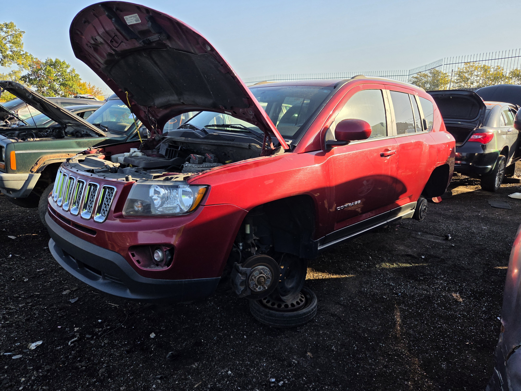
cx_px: 260
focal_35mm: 23
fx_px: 346
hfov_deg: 73.9
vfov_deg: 58.9
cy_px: 196
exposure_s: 1/2621
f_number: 1.8
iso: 80
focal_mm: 5.4
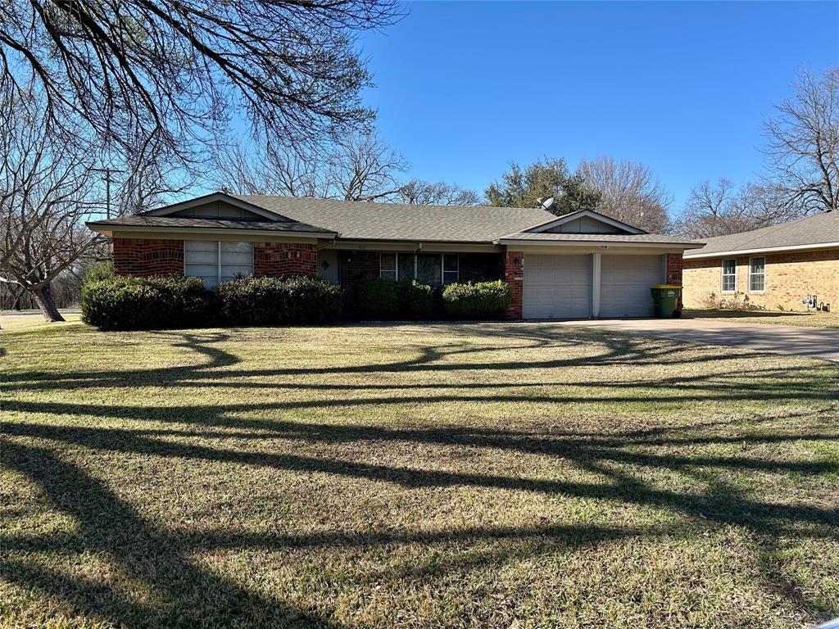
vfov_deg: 53.1
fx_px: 630
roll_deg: +0.0
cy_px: 314
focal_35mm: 26
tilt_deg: -2.3
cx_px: 420
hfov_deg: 67.3
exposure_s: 1/2208
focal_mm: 5.7
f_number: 1.5
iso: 50
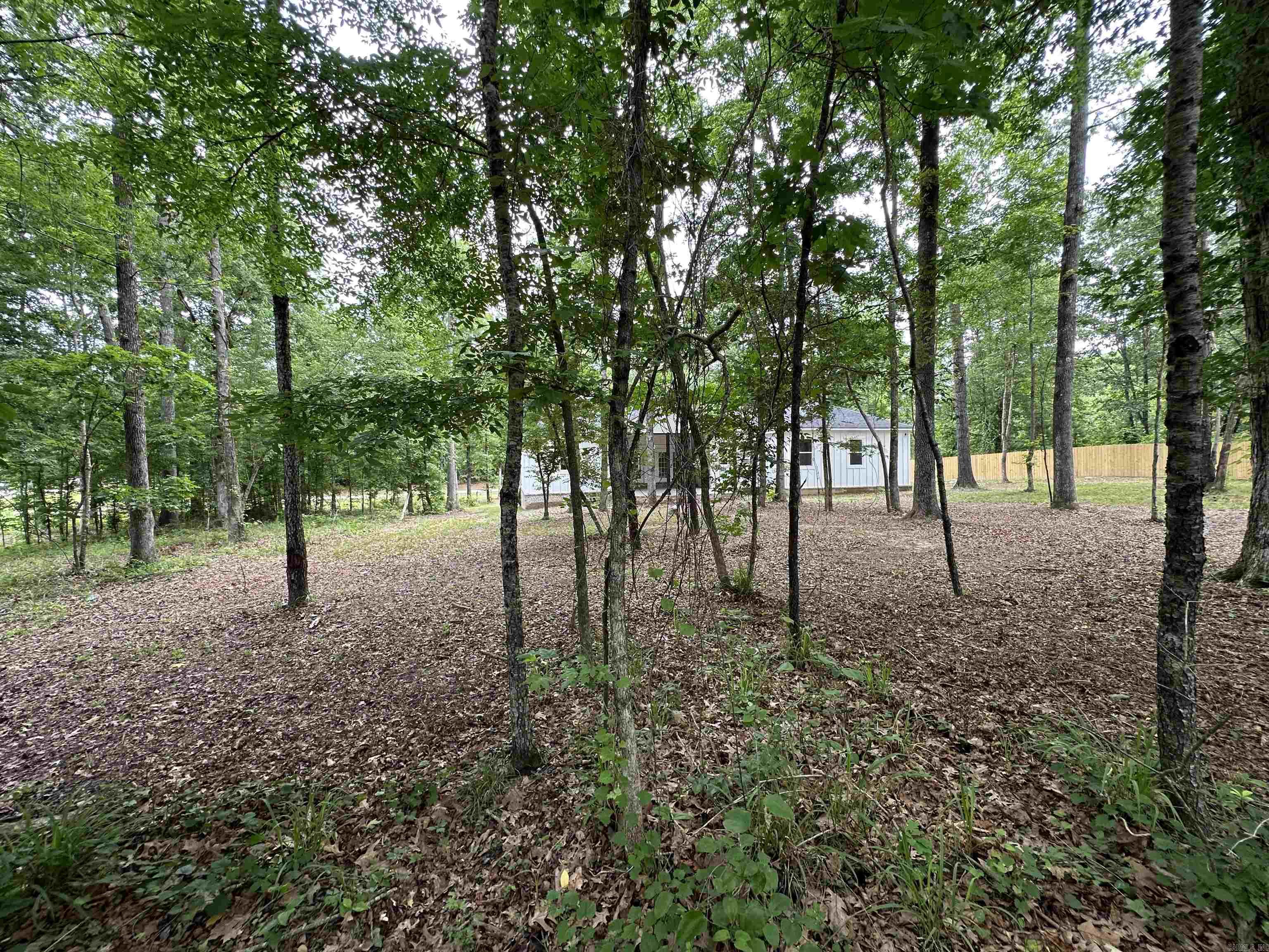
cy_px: 476
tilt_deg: -0.3
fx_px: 513
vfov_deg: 85.7
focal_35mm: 14
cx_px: 634
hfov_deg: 102.1
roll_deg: +1.0
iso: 40
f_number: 2.2
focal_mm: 2.22
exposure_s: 1/99
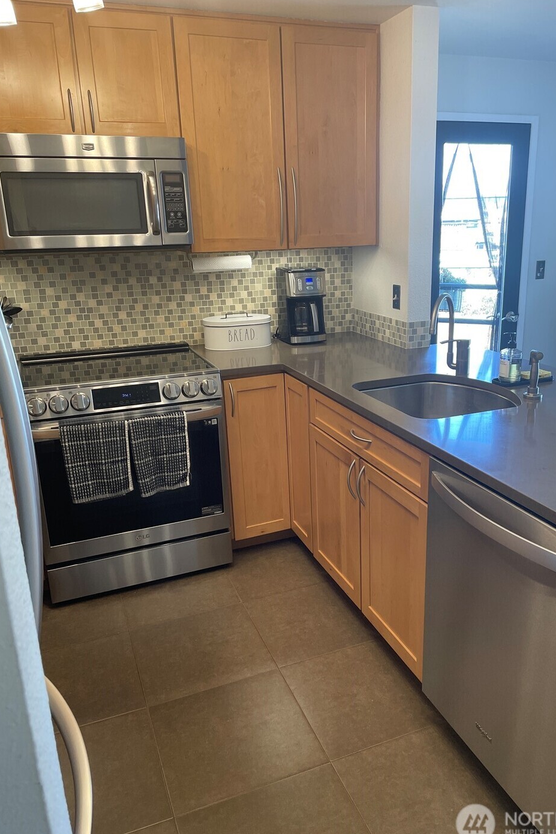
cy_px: 420
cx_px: 315
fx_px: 649
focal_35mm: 28
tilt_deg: -17.4
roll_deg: +1.9
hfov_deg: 46.3
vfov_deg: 65.5
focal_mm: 4.2
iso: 100
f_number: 1.6
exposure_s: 1/120
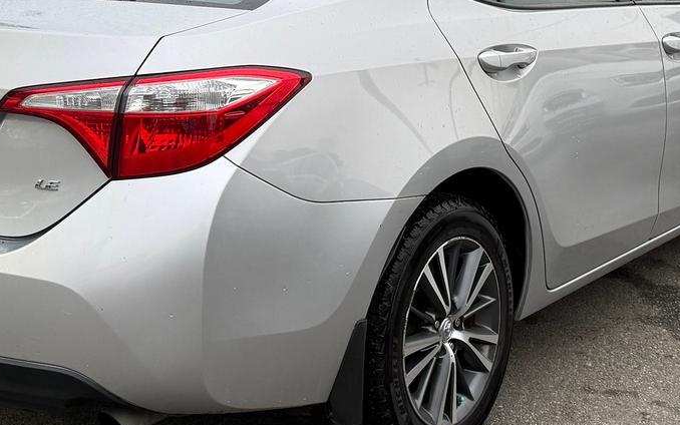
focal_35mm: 48
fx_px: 890
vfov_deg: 26.7
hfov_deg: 41.6
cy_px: 143
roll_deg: +0.0
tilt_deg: -7.1
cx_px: 273
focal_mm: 6.76
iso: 125
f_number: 1.78
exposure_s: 1/121
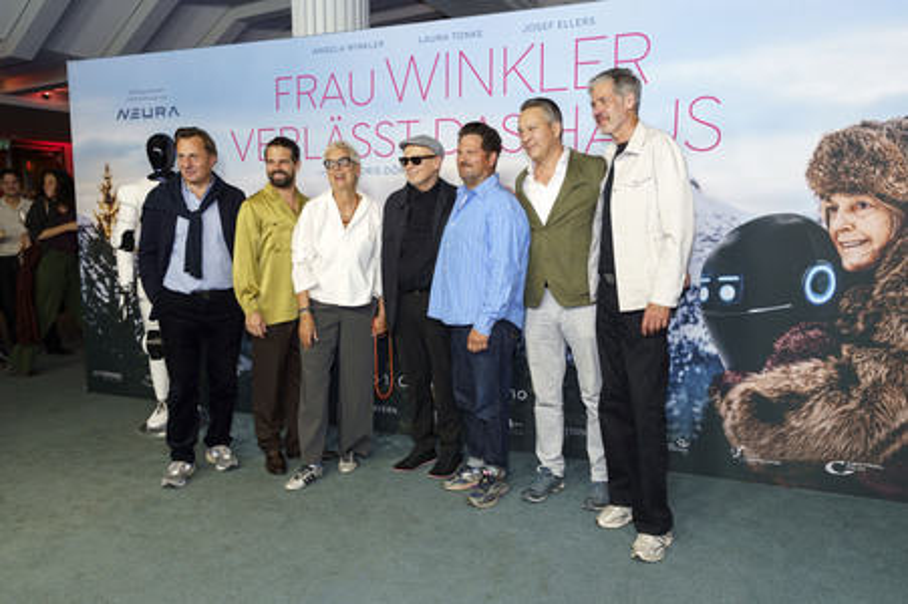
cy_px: 302
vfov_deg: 49.5
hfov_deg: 69.4
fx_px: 655
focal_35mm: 26
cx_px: 454
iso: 800
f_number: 3.2
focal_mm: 26
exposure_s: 1/250
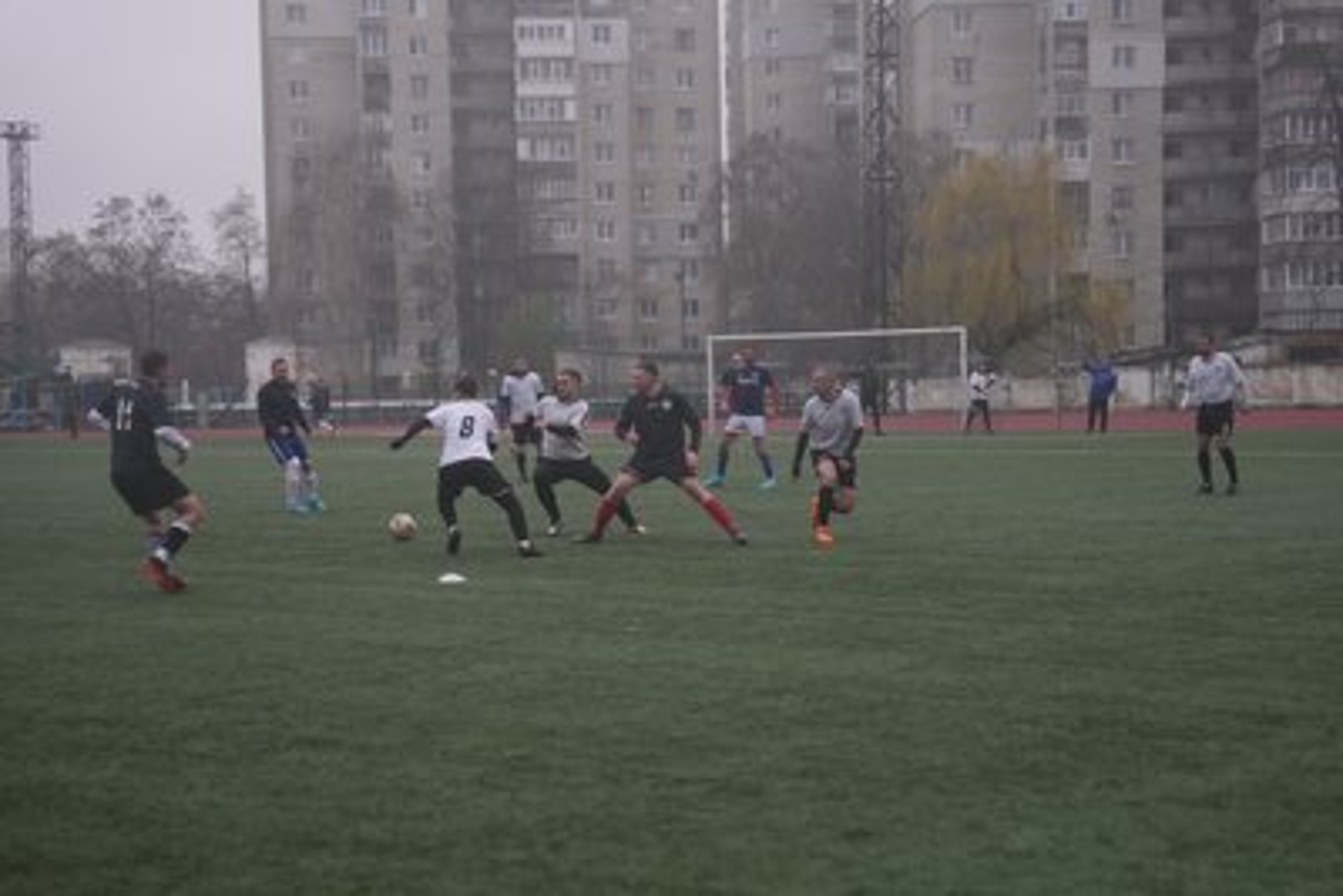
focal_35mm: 70
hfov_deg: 28.8
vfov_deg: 19.5
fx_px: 2612
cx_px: 672
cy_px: 448
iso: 800
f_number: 2.8
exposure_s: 1/250
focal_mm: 70
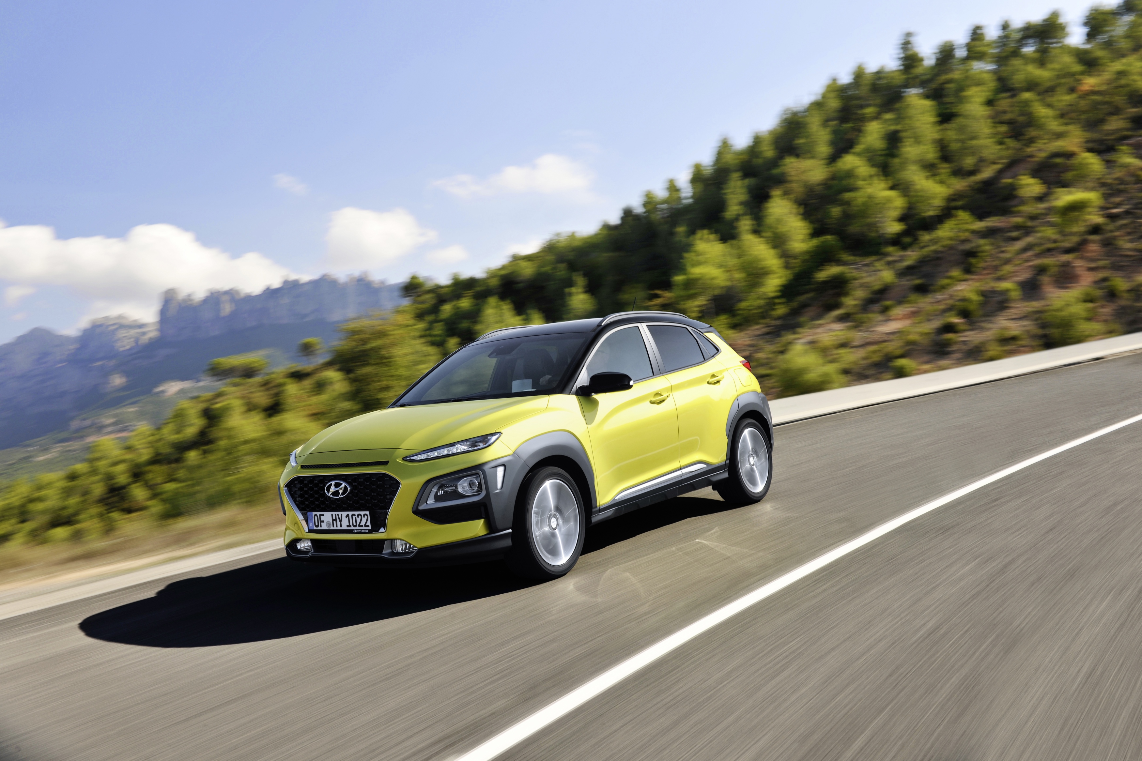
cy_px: 380
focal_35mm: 35
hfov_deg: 54.4
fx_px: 1110
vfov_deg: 37.8
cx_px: 571
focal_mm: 35
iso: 100
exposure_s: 1/30
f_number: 11
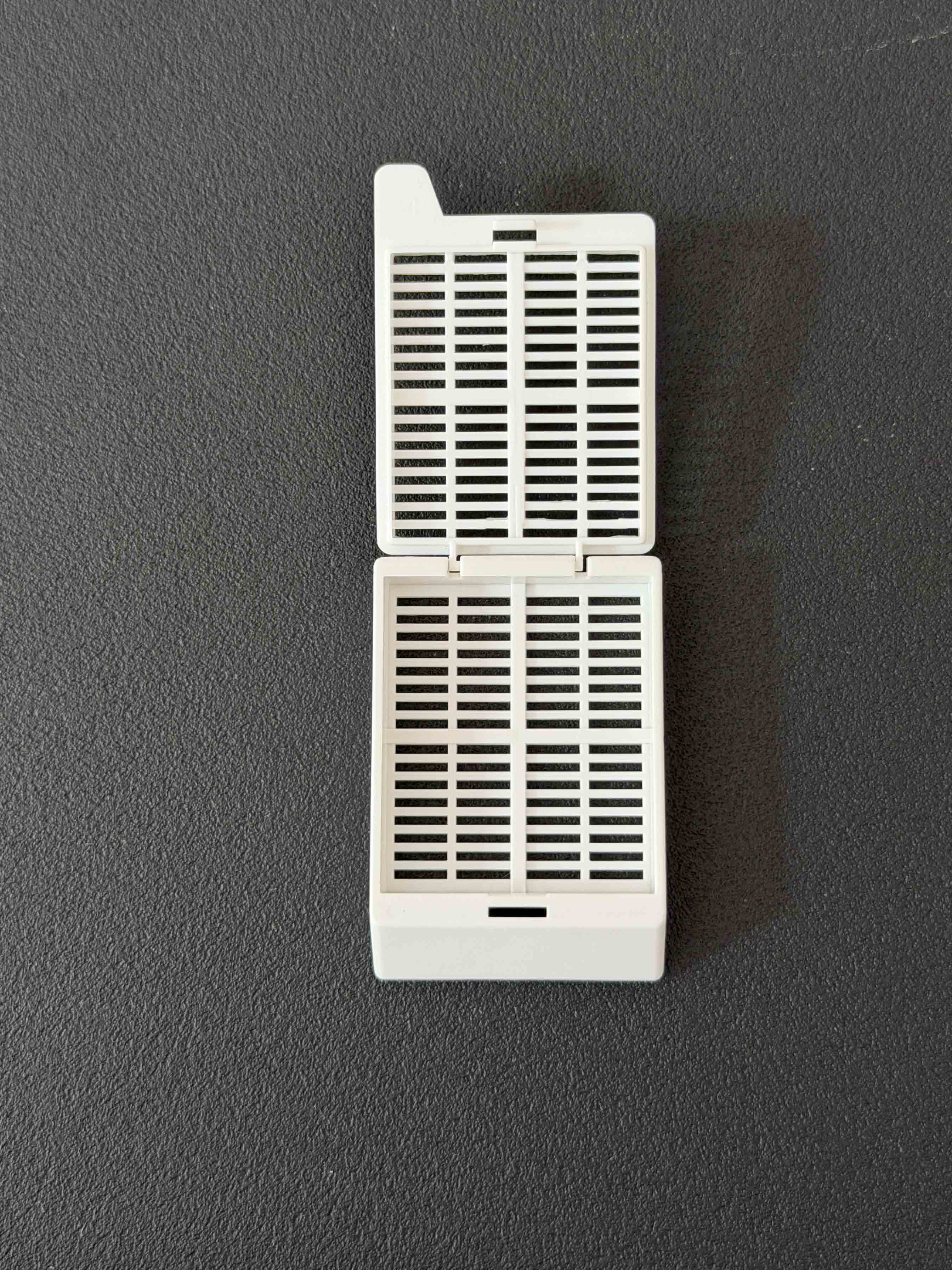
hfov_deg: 27.0
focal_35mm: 54
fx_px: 1980
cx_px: 490
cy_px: 561
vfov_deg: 35.5
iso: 200
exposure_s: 1/60
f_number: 1.78
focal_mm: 6.76
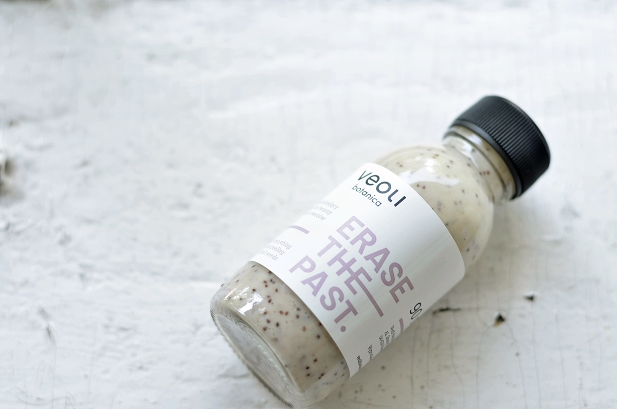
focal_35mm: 75
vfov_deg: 18.1
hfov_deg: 27.0
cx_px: 308
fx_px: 1283
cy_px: 204
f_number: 2.8
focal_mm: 50
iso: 100
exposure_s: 1/100
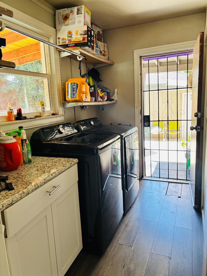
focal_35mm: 26
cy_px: 138
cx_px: 104
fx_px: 207
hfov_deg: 53.1
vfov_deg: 67.3
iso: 125
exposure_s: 1/102
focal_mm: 5.96
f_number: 1.6
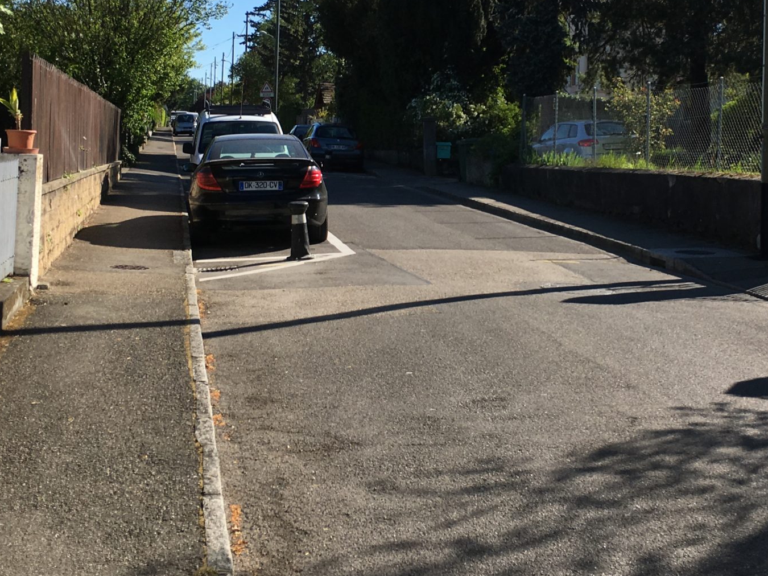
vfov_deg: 26.3
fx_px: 1220
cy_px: 166
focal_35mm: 55
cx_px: 494
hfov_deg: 34.7
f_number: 2.2
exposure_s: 1/1261
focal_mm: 4.15
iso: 25
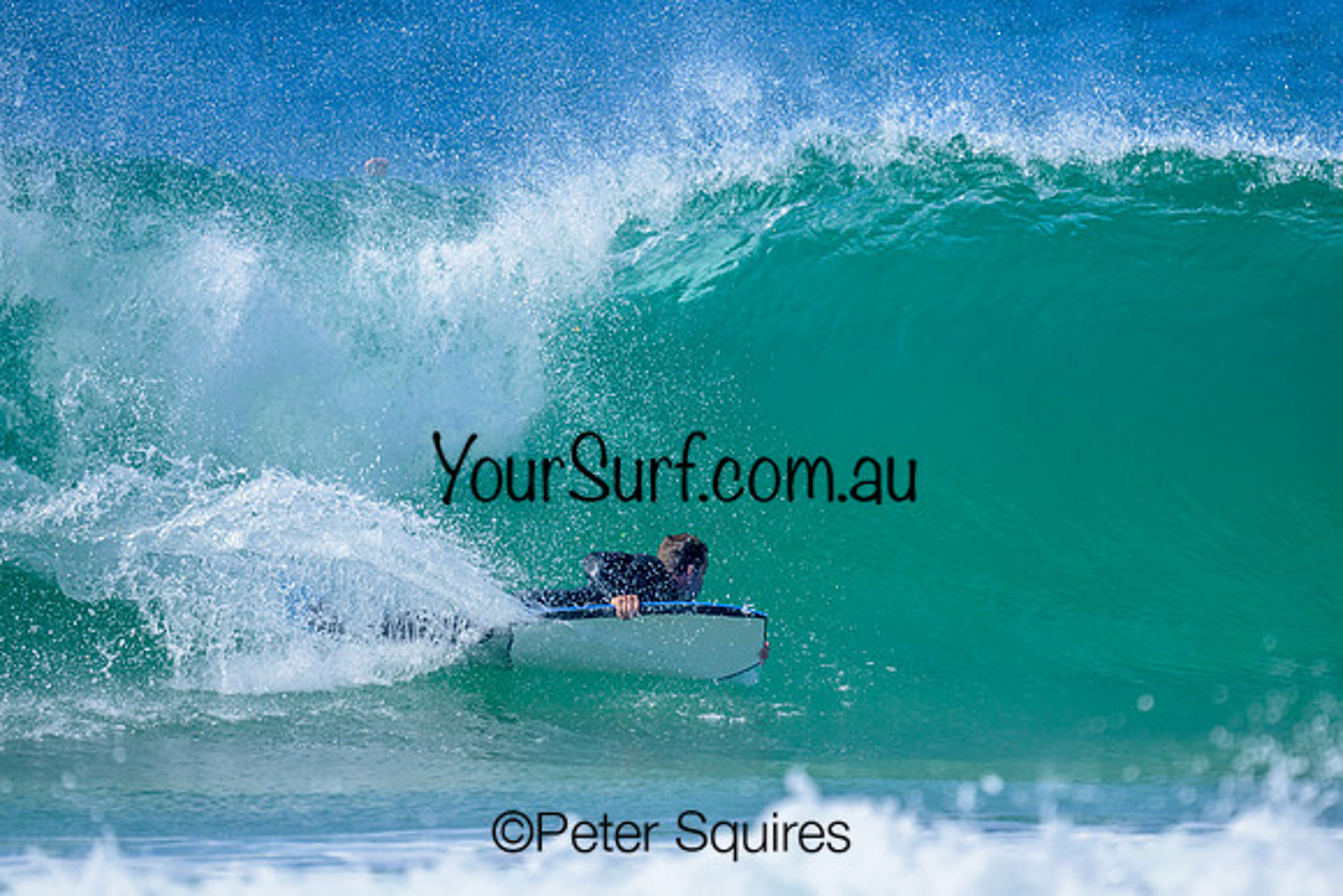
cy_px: 411
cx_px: 696
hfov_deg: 2.4
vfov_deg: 1.6
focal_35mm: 867
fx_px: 32336
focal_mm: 800
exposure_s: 1/2000
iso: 450
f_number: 6.3
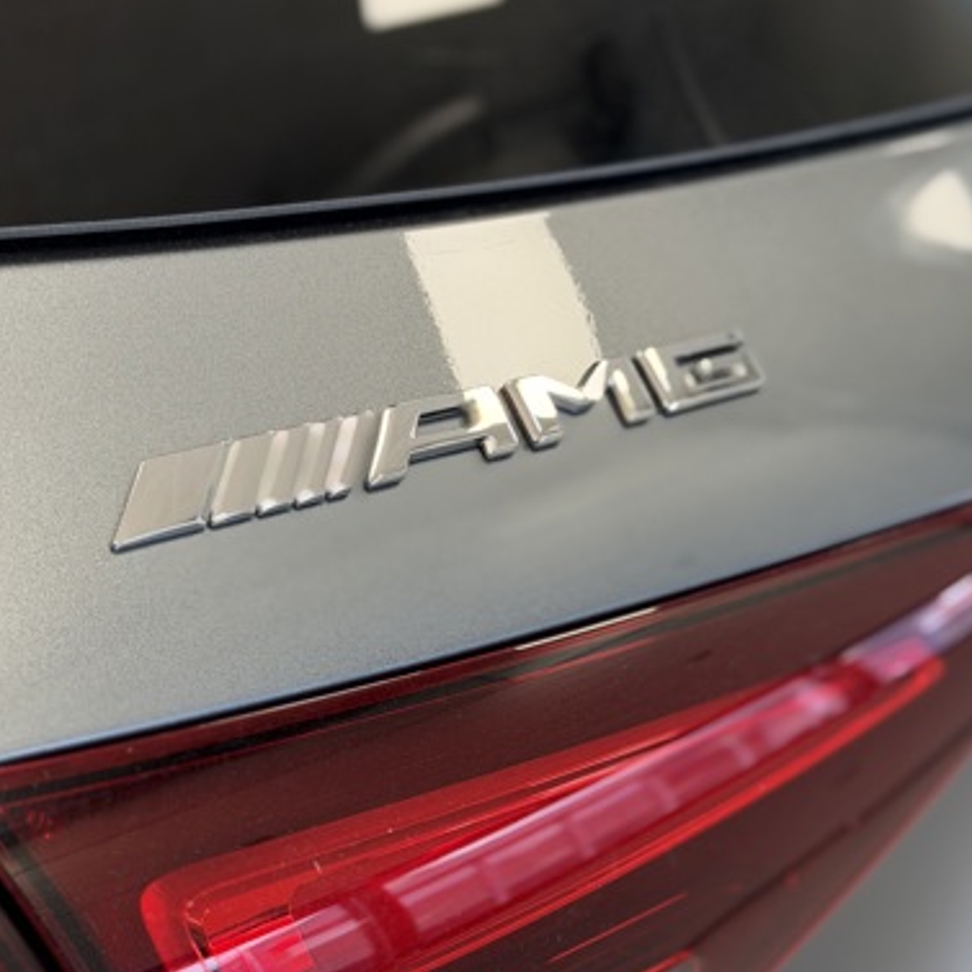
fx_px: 1906
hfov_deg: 28.6
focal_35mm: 60
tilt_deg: -22.9
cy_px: 427
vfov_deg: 28.6
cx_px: 462
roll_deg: -5.1
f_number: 1.78
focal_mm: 6.76
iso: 160
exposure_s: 1/100
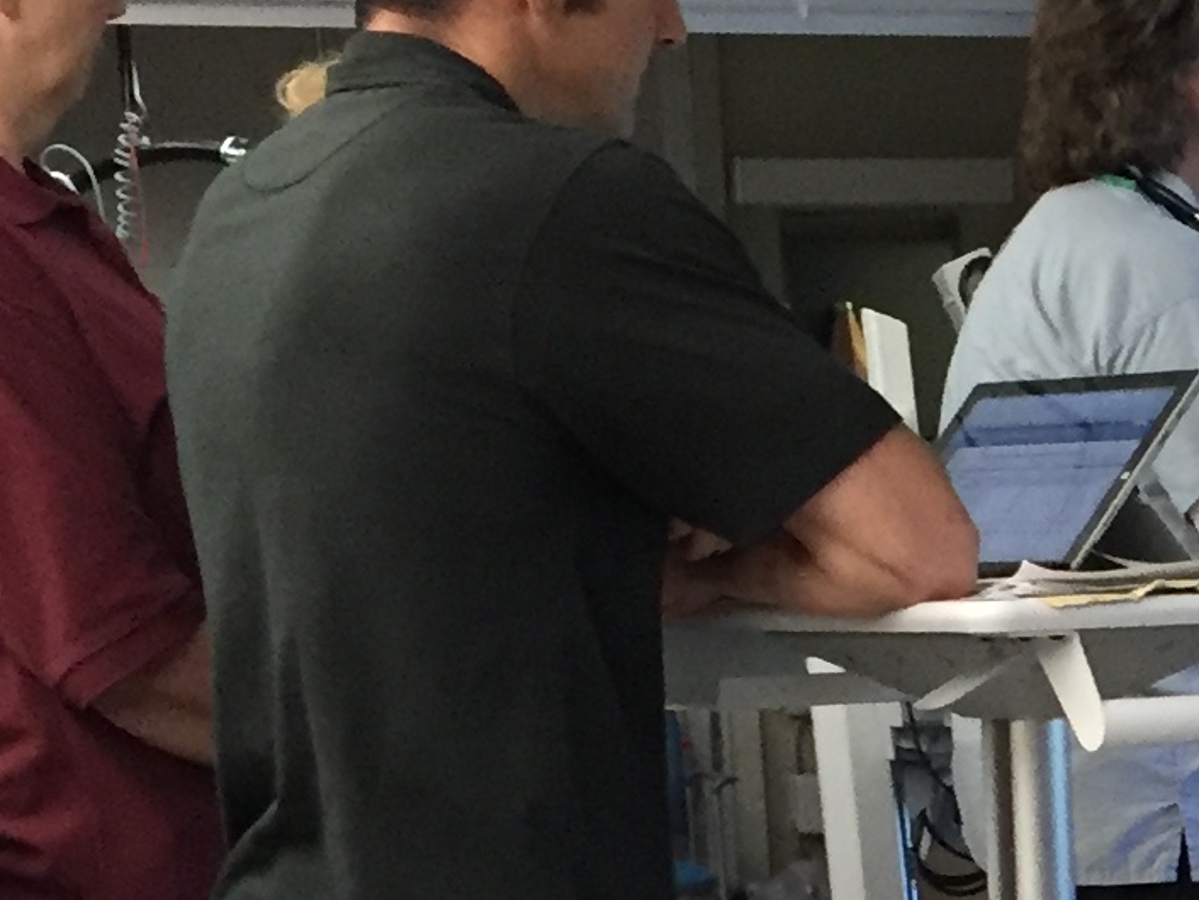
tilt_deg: -8.4
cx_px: 1736
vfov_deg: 10.7
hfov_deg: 13.9
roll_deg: +0.5
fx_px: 4643
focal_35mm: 134
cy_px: 1267
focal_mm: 4.15
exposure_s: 1/30
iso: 200
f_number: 2.2
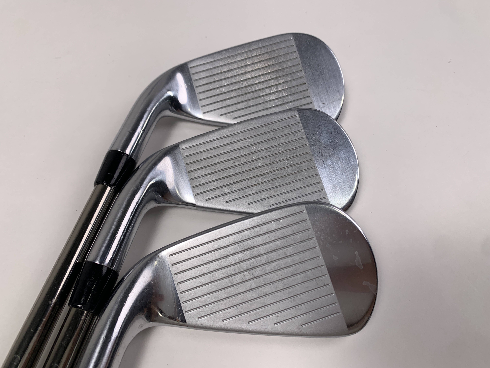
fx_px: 368
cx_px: 245
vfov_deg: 53.1
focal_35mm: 26
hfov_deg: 67.3
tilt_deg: -59.6
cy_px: 184
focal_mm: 4.25
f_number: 1.8
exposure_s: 1/369
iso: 25
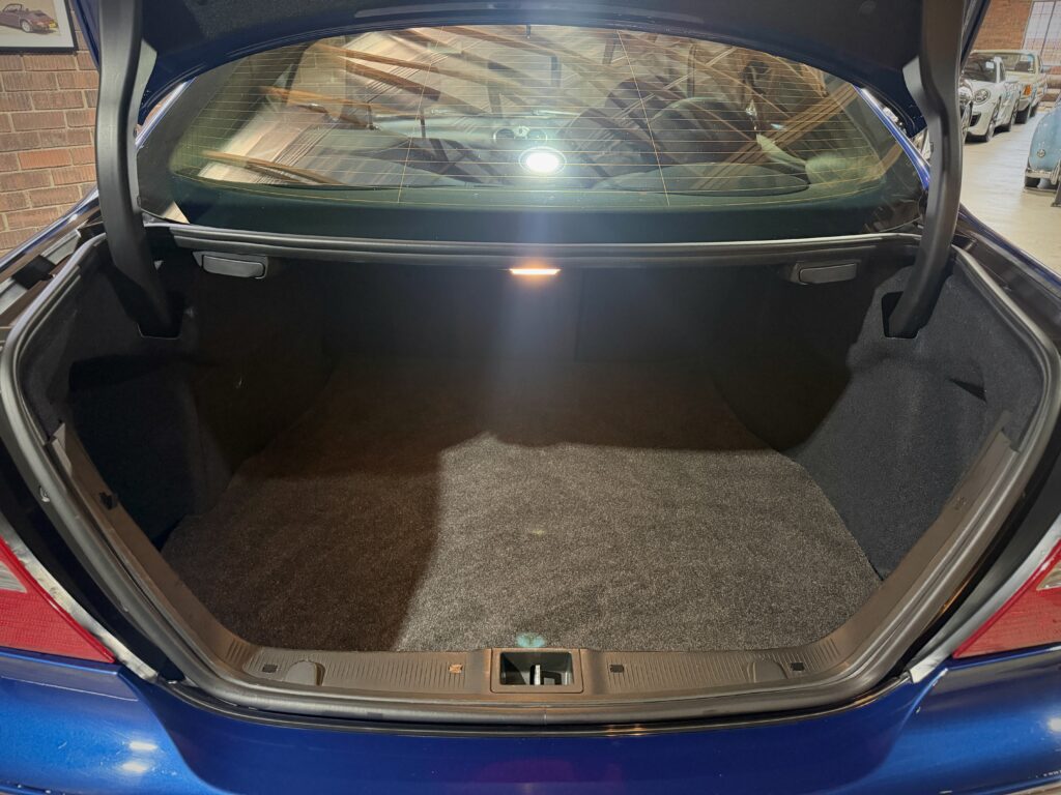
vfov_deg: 56.8
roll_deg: -1.3
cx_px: 530
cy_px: 398
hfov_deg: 71.6
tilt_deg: -24.9
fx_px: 736
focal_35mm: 24
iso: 800
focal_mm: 6.76
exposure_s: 1/25
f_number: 1.78
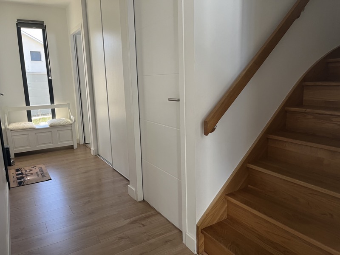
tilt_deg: -10.0
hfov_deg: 67.3
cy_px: 128
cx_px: 170
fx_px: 255
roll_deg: +2.1
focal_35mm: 26
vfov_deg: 53.1
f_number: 1.6
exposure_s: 1/74
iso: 125
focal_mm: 5.1
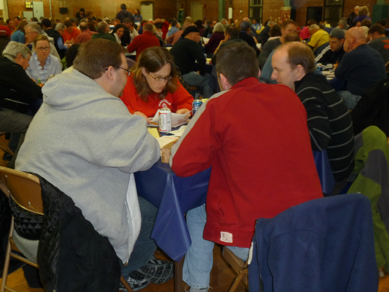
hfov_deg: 46.8
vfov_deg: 36.0
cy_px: 146
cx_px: 194
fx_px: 450
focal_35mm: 40
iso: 250
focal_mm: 6.7
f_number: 3.9
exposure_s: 1/8
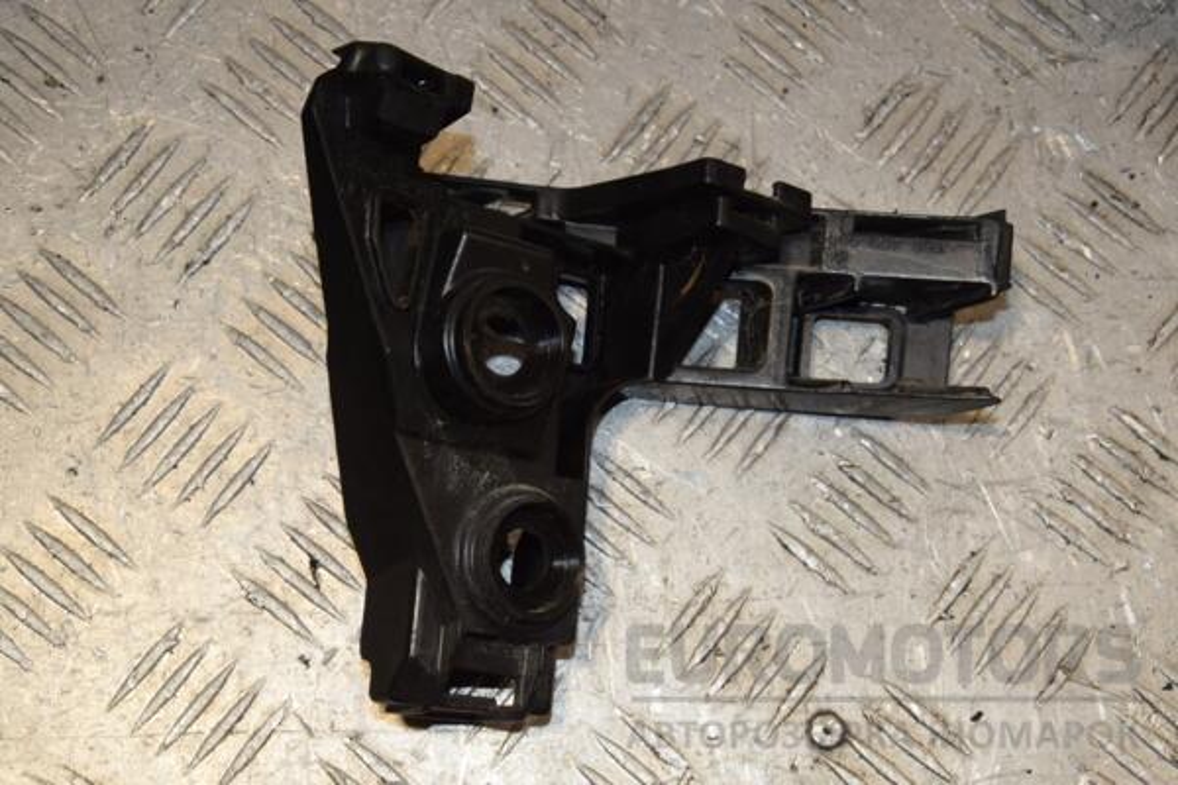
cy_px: 392
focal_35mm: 68
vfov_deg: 20.2
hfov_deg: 29.9
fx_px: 2209
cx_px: 589
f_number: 10
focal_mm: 45
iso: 800
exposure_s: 1/200
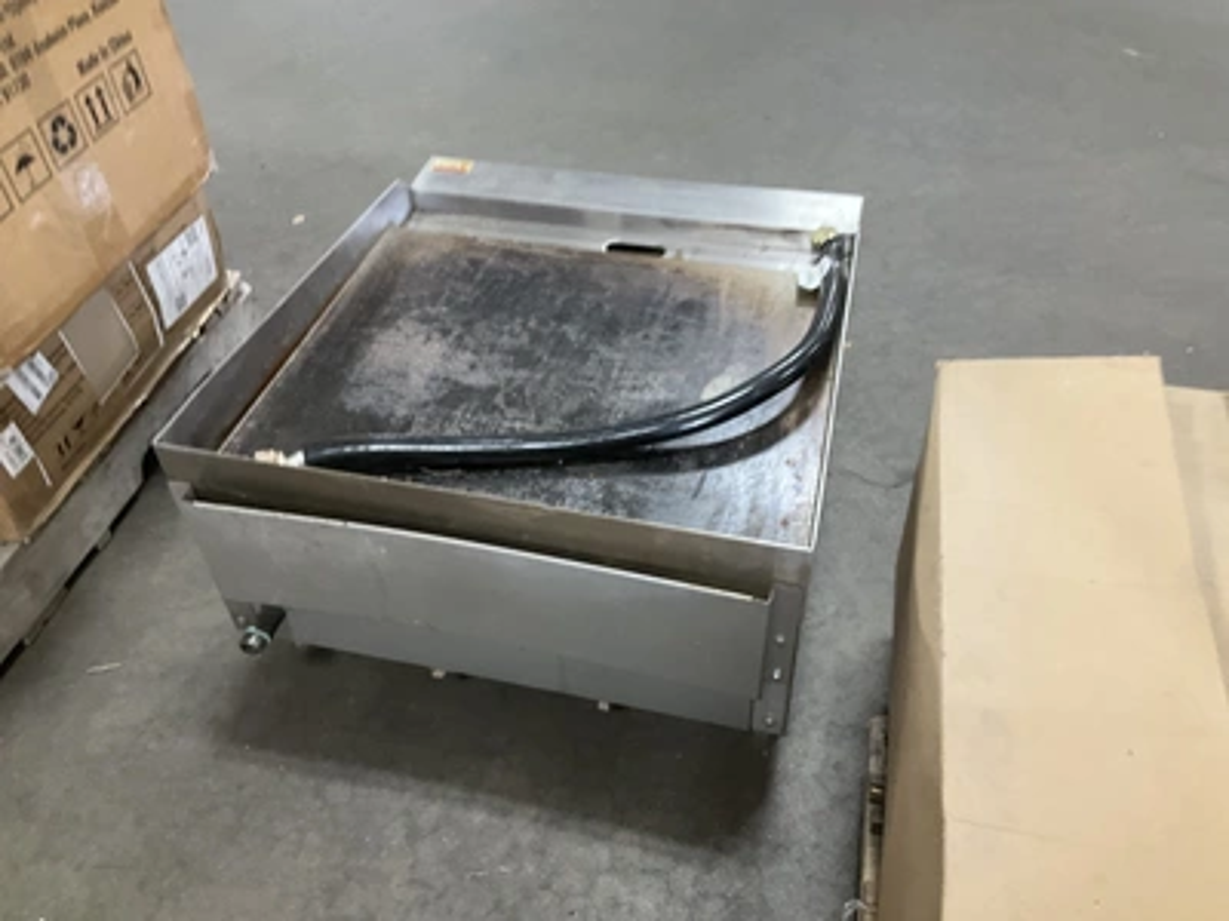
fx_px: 1030
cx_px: 614
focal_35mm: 29
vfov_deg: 48.2
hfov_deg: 61.7
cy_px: 460
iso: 200
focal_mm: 3
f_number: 1.8
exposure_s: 1/40
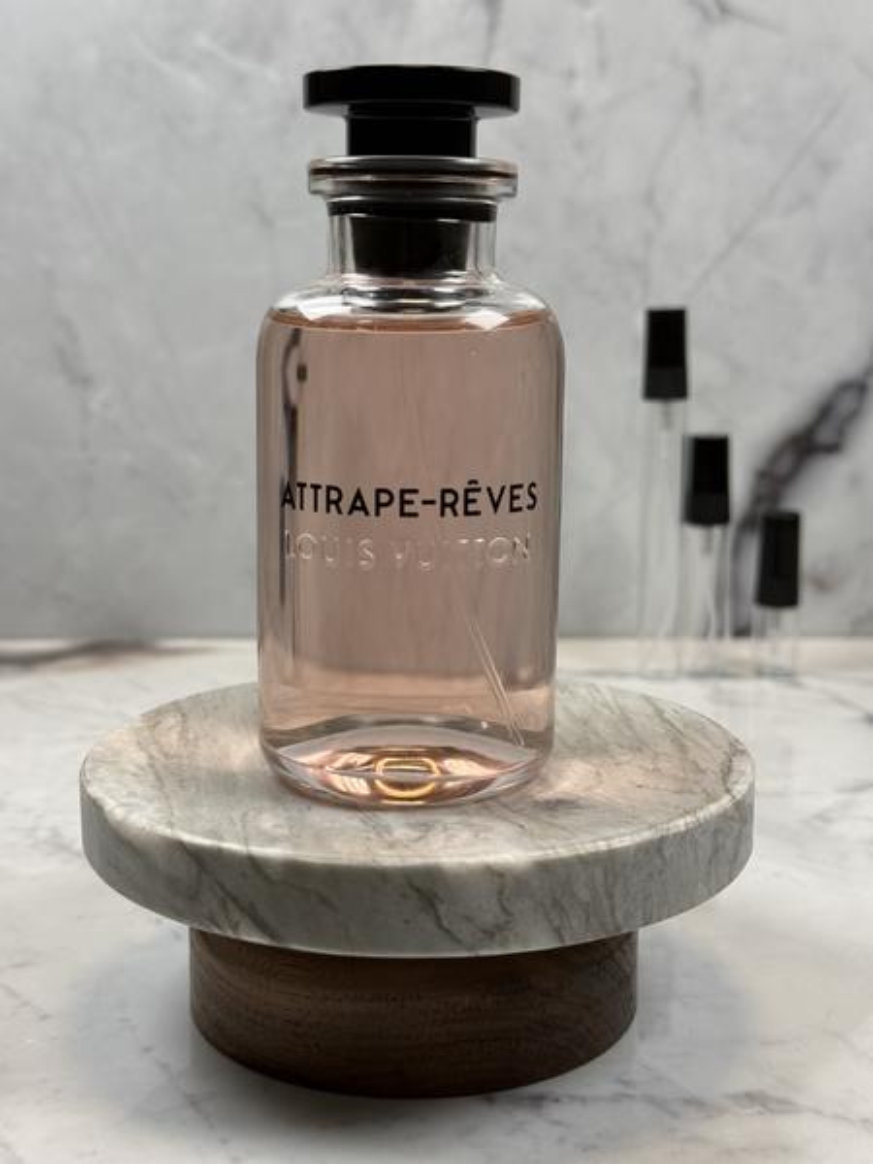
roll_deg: -0.6
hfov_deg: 30.3
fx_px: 1614
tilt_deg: -10.3
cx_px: 436
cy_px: 582
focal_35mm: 48
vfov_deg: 39.7
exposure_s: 1/120
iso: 64
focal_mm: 6.76
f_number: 1.78
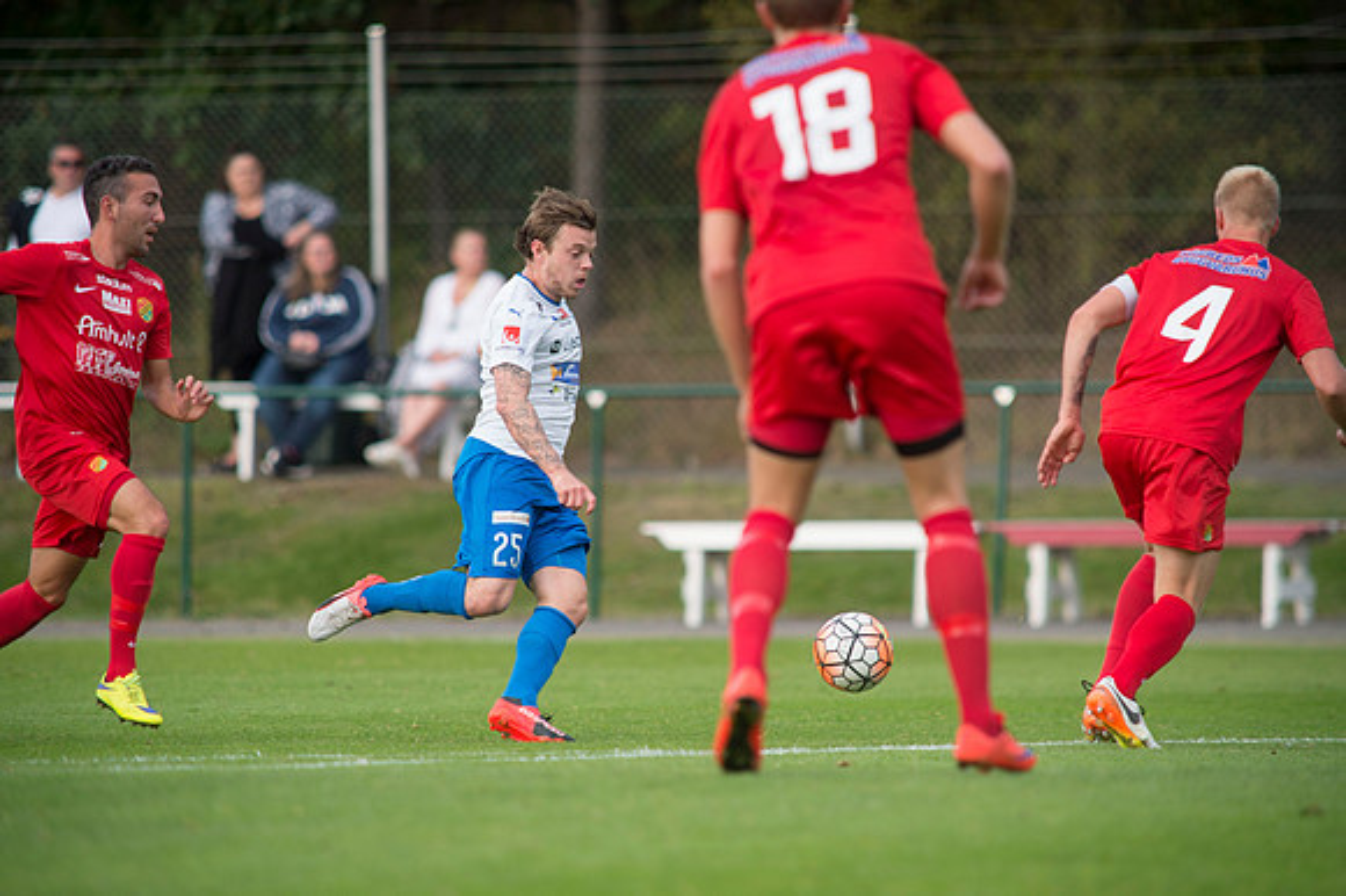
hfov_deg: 4.9
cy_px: 448
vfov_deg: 3.3
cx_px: 673
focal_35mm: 420
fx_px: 15694
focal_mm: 420
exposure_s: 1/1250
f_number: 4
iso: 720
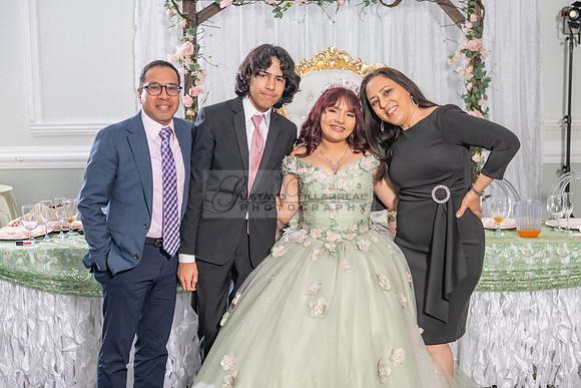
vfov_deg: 25.4
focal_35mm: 53
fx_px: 862
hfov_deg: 37.2
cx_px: 313
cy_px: 200
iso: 400
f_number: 3.5
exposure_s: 1/160
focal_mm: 48
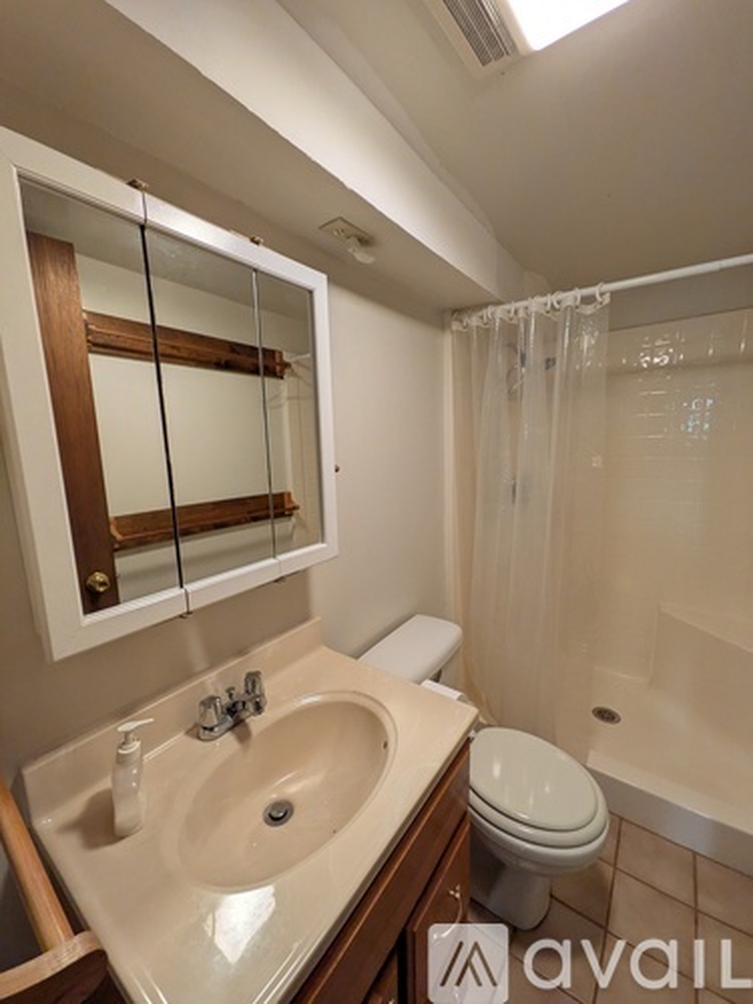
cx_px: 376
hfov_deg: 85.7
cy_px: 502
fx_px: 406
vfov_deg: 102.1
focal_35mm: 14
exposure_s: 1/60
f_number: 2.2
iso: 263
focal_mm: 1.85
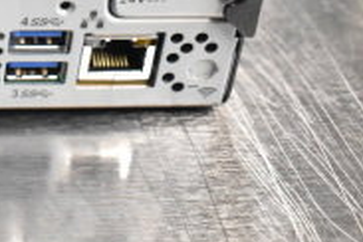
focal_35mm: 110
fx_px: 1109
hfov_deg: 16.7
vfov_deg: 12.0
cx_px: -204
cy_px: -108
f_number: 3.8
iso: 2500
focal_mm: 22
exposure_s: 1/30
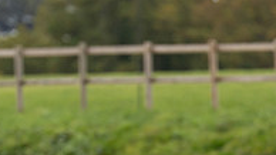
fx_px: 8897
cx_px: 537
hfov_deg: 1.8
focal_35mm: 1216
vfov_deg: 1.0
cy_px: 387
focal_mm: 178
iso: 200
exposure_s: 1/800
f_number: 4
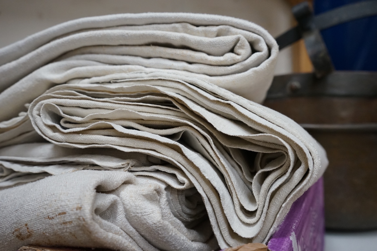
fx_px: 293
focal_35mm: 28
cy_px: 126
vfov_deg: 46.3
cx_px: 188
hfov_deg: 65.5
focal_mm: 28
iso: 2500
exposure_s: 1/125
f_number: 5.6
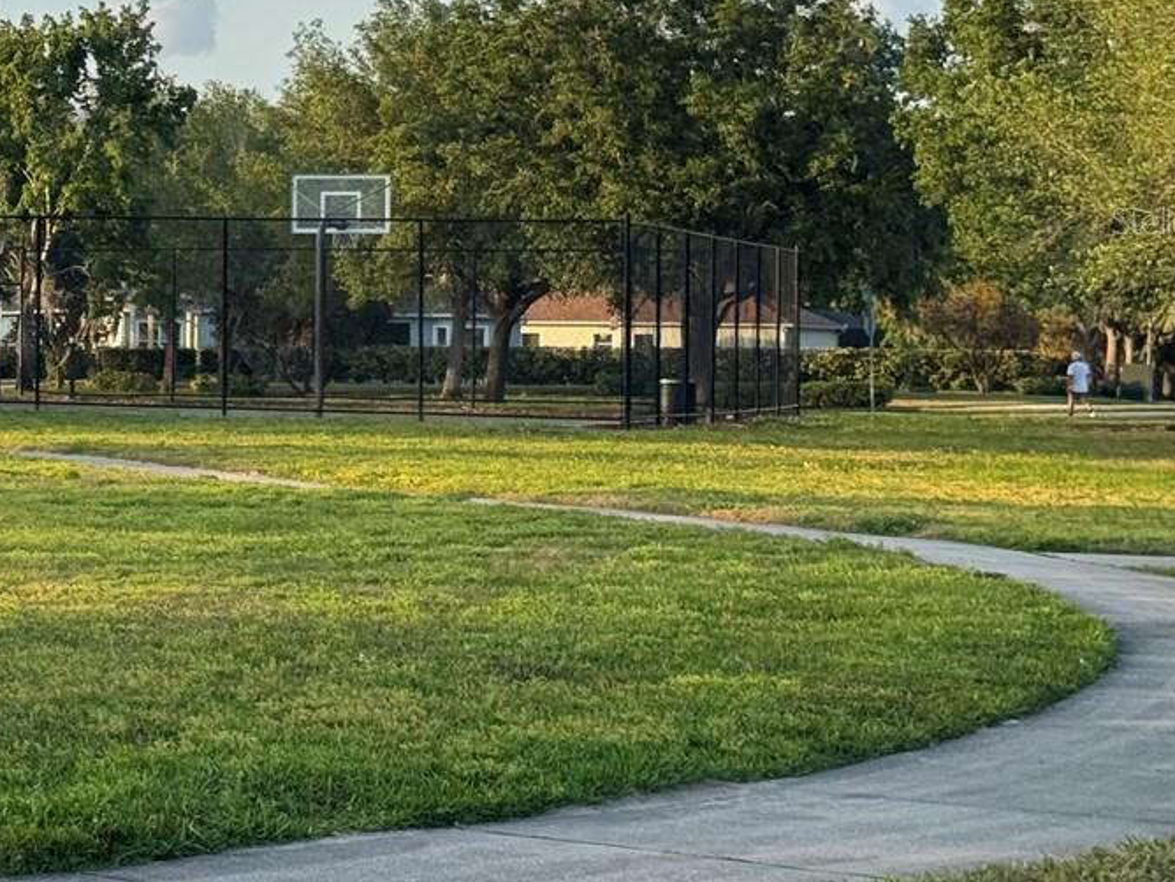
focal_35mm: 115
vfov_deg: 12.8
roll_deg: -0.3
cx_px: -130
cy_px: 220
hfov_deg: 16.6
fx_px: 3904
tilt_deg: +1.6
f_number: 1.78
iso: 64
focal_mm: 6.76
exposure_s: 1/1458
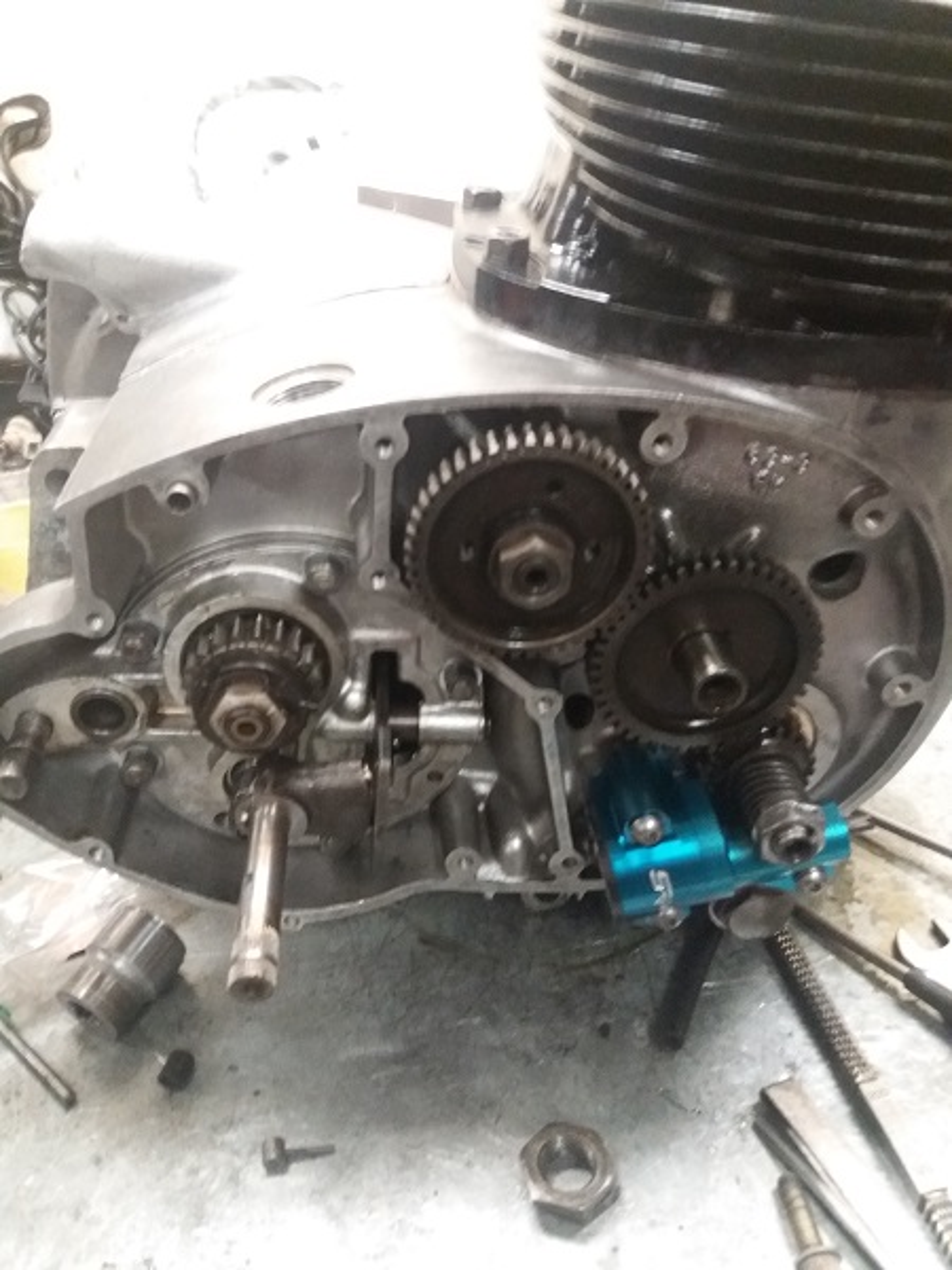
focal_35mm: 28
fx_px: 1027
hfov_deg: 49.7
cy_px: 635
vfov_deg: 63.4
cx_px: 476
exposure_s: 1/17
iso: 500
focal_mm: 3.7
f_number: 1.9
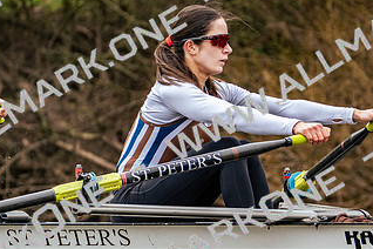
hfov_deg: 5.6
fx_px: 3782
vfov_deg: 3.8
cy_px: 163
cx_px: 310
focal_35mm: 365
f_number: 6.3
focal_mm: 200
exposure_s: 1/2000
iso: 2500
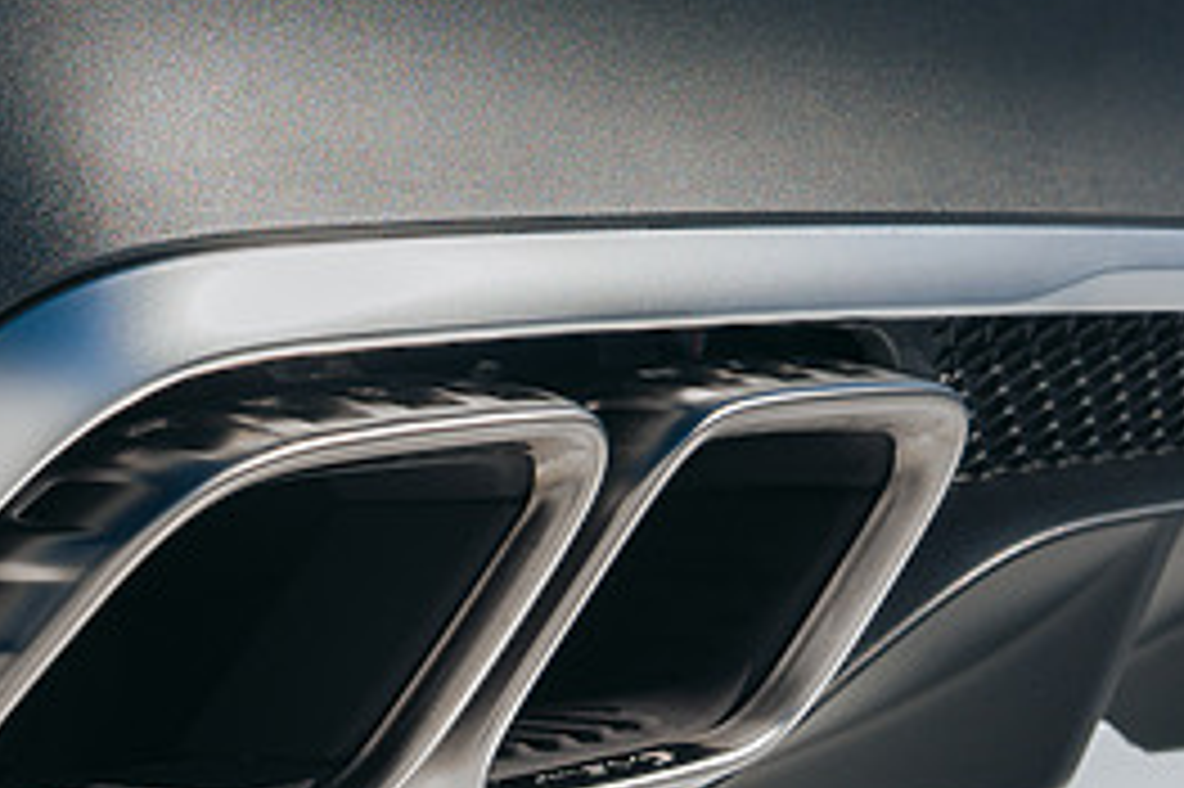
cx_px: 446
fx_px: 3418
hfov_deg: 19.6
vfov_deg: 13.1
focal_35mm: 104
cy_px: 365
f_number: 7.1
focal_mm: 35
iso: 100
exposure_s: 1/500
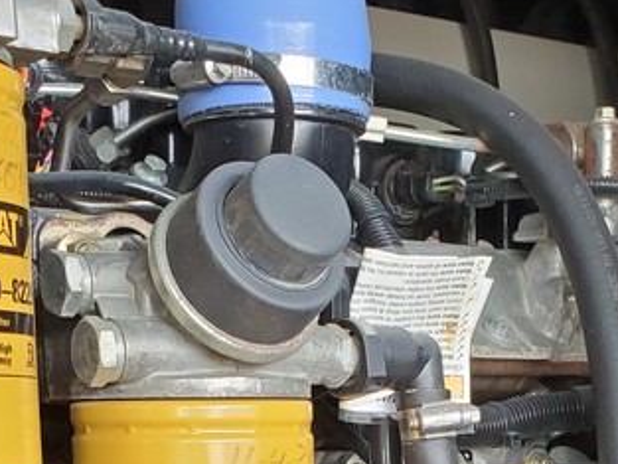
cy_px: 646
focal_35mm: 85
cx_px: 476
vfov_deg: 16.2
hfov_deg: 22.8
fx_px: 1518
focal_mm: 4.3
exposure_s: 1/45
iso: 200
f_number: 2.4
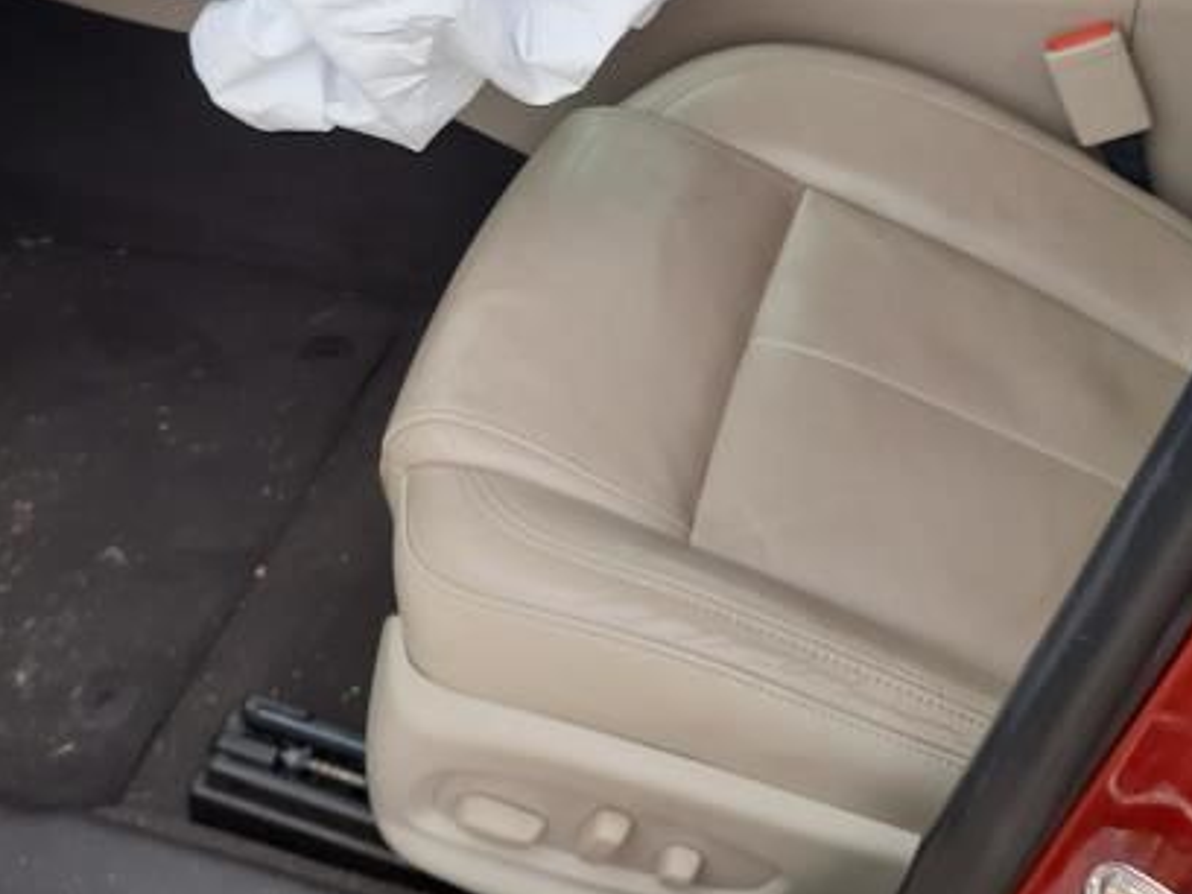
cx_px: 549
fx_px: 1687
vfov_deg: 28.4
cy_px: 67
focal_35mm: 49
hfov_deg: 38.9
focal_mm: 4.6
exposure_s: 1/140
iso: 32
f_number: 2
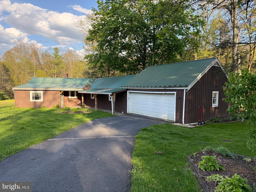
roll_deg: -0.9
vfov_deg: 56.8
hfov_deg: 71.6
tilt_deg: -2.1
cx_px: 128
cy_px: 96
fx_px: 177
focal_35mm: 24
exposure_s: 1/858
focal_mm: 6.76
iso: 100
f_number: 1.78
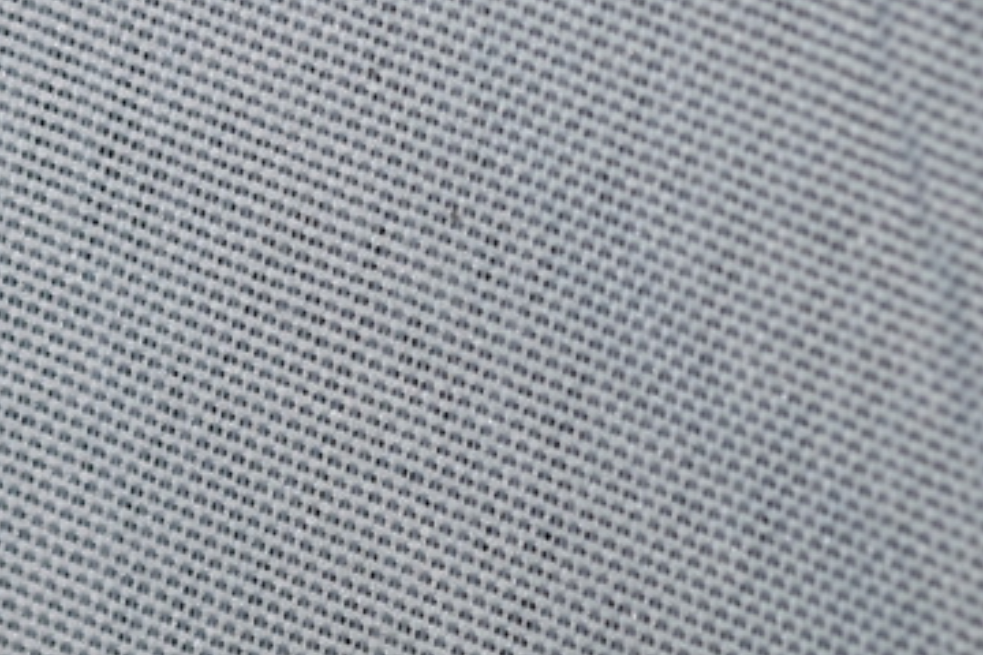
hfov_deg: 8.5
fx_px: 6553
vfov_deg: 5.7
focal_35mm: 240
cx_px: -19
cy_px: -216
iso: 1000
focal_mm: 60
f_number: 6.4
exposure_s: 1/125
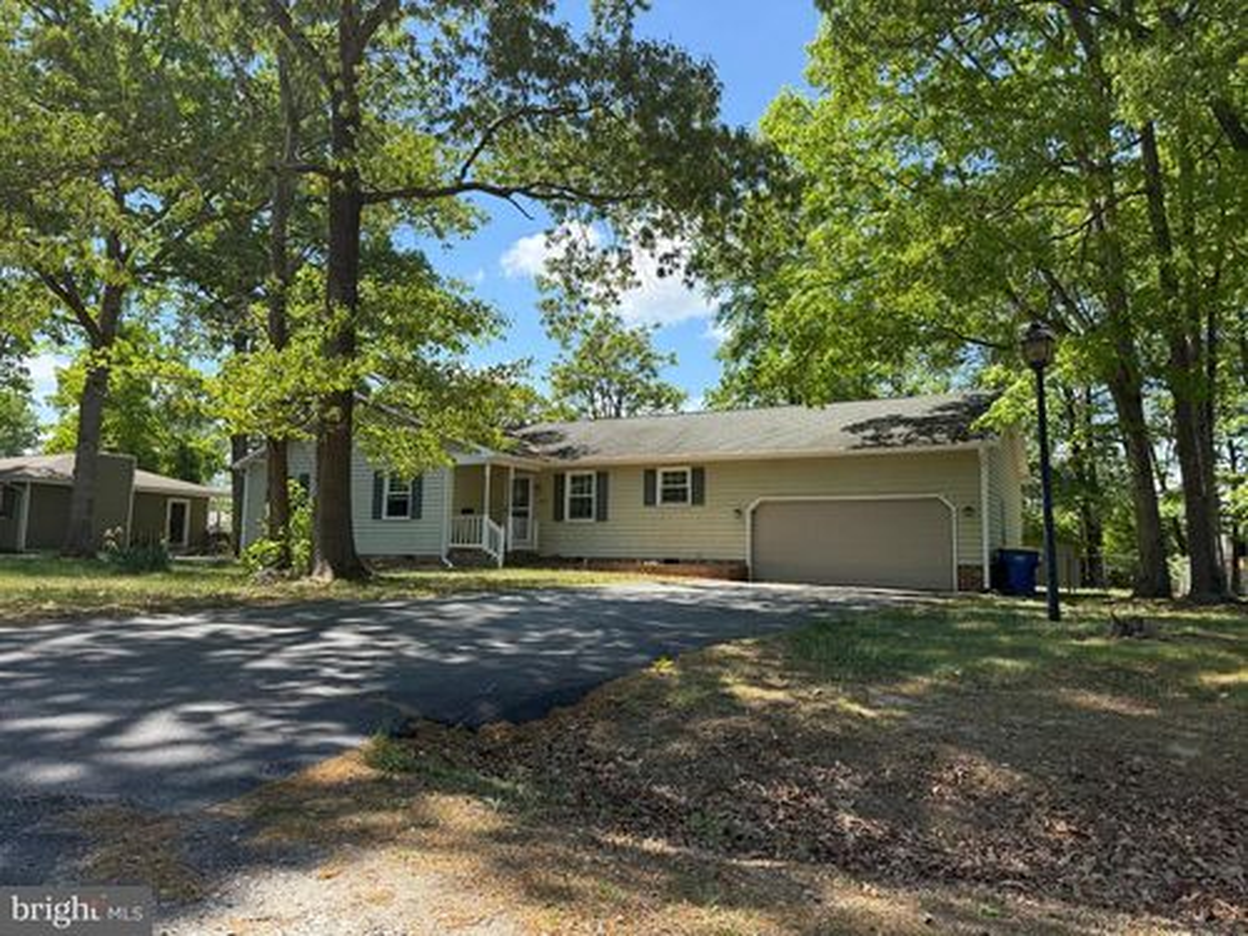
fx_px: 865
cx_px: 624
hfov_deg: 71.6
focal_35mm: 24
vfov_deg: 56.8
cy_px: 468
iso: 100
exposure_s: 1/2611
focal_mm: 6.76
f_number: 1.78
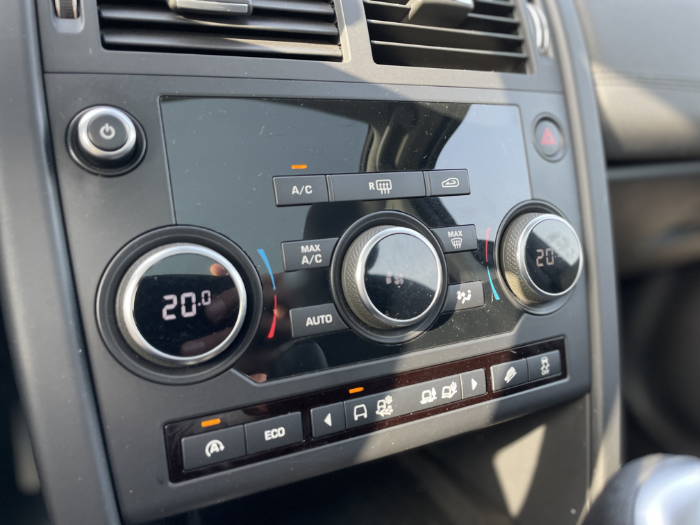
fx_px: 526
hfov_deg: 67.3
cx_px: 350
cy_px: 262
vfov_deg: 53.1
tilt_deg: -23.5
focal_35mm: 26
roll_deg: -2.6
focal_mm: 4.2
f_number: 1.6
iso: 64
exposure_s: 1/121
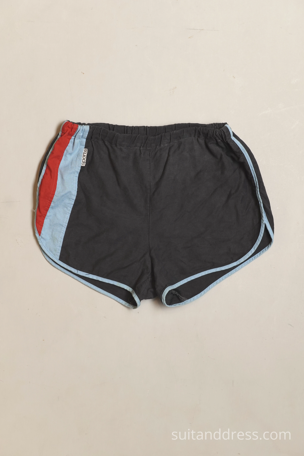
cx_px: 152
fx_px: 608
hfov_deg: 28.1
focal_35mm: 48
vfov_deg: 41.1
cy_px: 228
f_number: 6.3
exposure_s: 1/50
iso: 400
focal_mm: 32
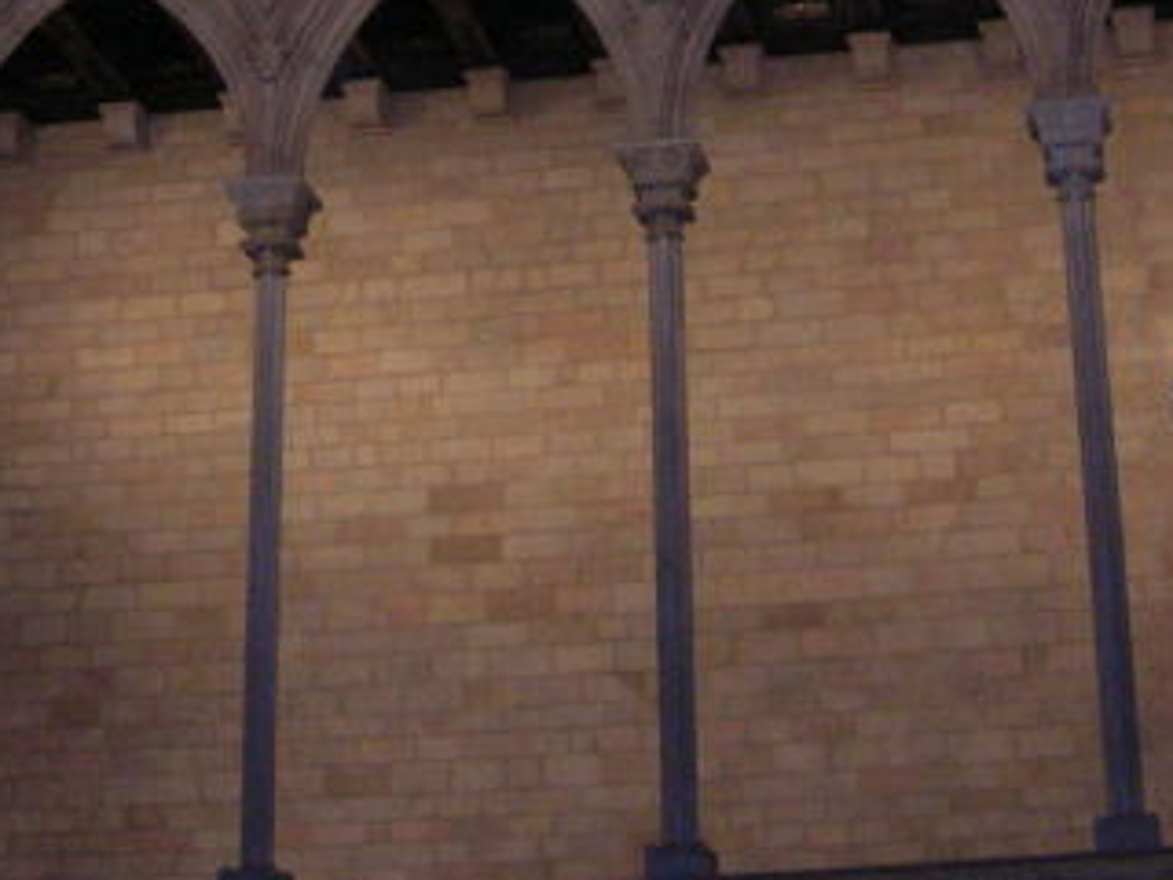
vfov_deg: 16.8
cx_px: 627
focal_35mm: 85
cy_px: -77
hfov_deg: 23.0
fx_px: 2880
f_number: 2.9
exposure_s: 1/60.1
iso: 200
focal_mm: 5.7
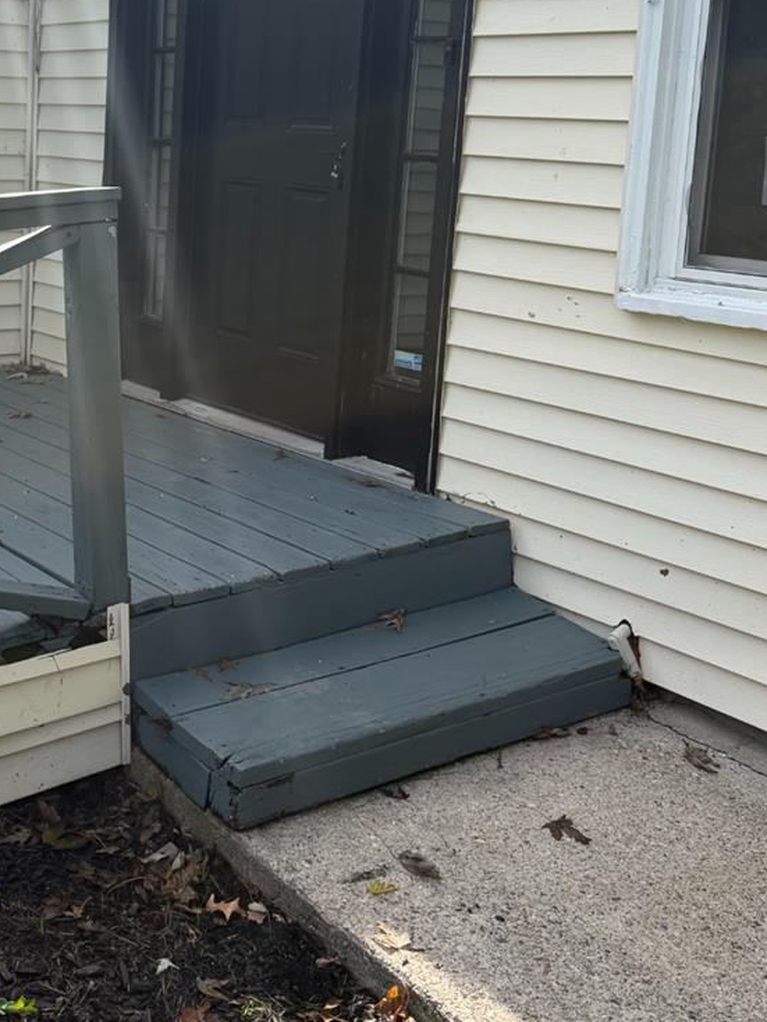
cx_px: 166
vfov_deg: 38.4
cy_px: 333
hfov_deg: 29.1
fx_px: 1447
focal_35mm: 49
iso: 125
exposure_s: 1/3584
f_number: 1.78
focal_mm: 6.76
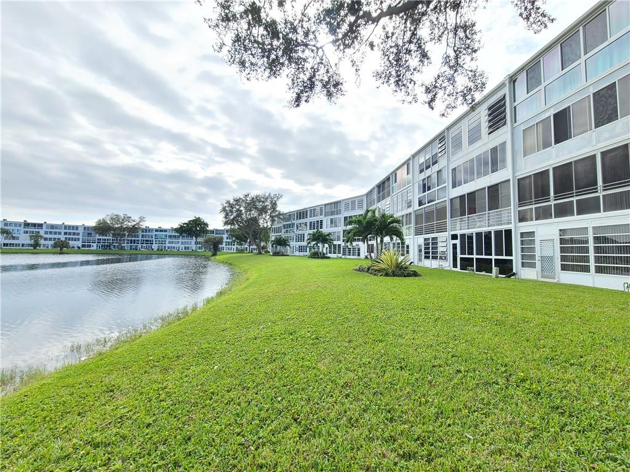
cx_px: 315
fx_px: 237
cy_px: 236
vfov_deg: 89.9
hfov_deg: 106.2
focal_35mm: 13
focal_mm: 2.2
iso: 50
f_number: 2.2
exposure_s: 1/528
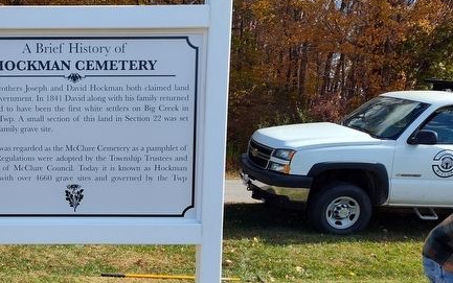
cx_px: 68
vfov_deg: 28.3
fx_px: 556
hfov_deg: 41.7
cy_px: 199
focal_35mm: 45
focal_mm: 5.56
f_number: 1.8
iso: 100
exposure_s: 1/1190
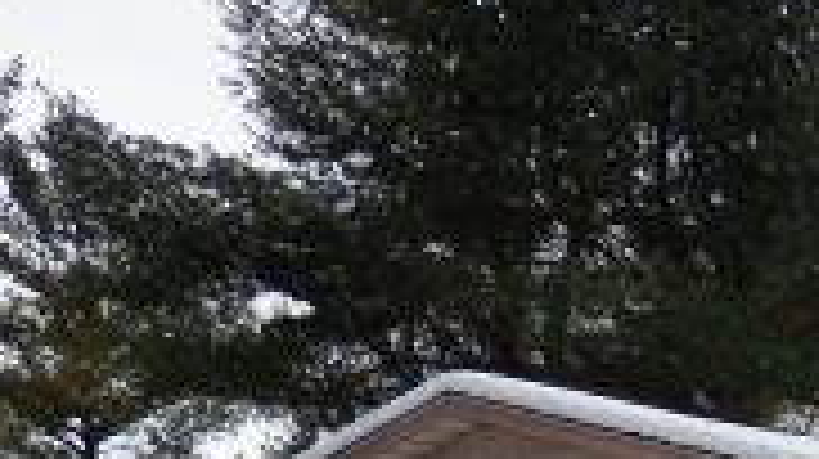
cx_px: 1287
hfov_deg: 11.2
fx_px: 3992
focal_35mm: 184
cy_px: 1022
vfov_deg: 6.3
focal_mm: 8.24
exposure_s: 1/500
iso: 100
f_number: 3.8
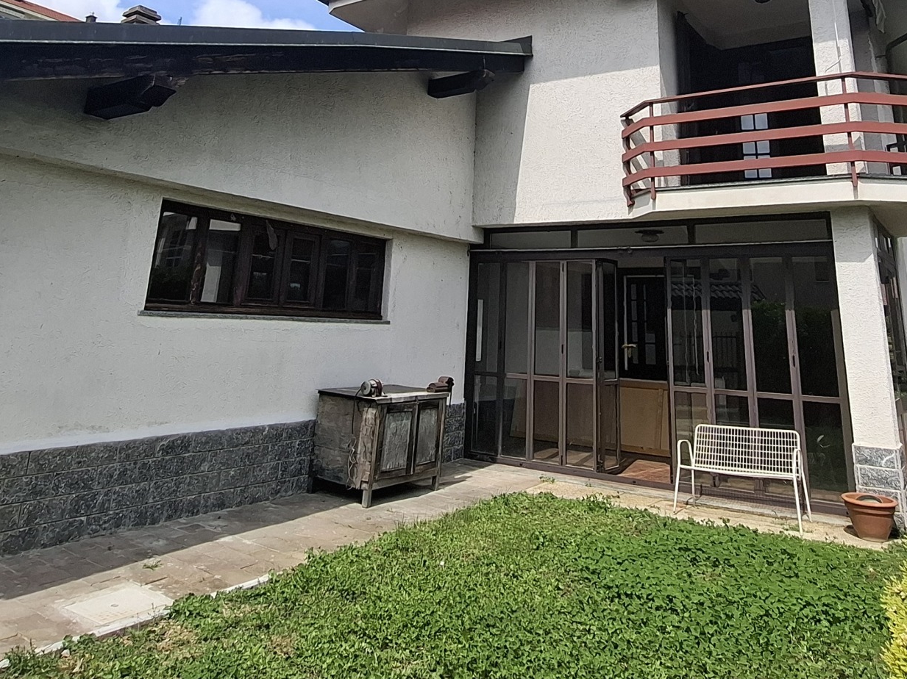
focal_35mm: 27
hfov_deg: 65.2
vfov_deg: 47.2
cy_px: 93
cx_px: 490
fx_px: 707
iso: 40
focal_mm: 1.74
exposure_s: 1/1080
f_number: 2.2
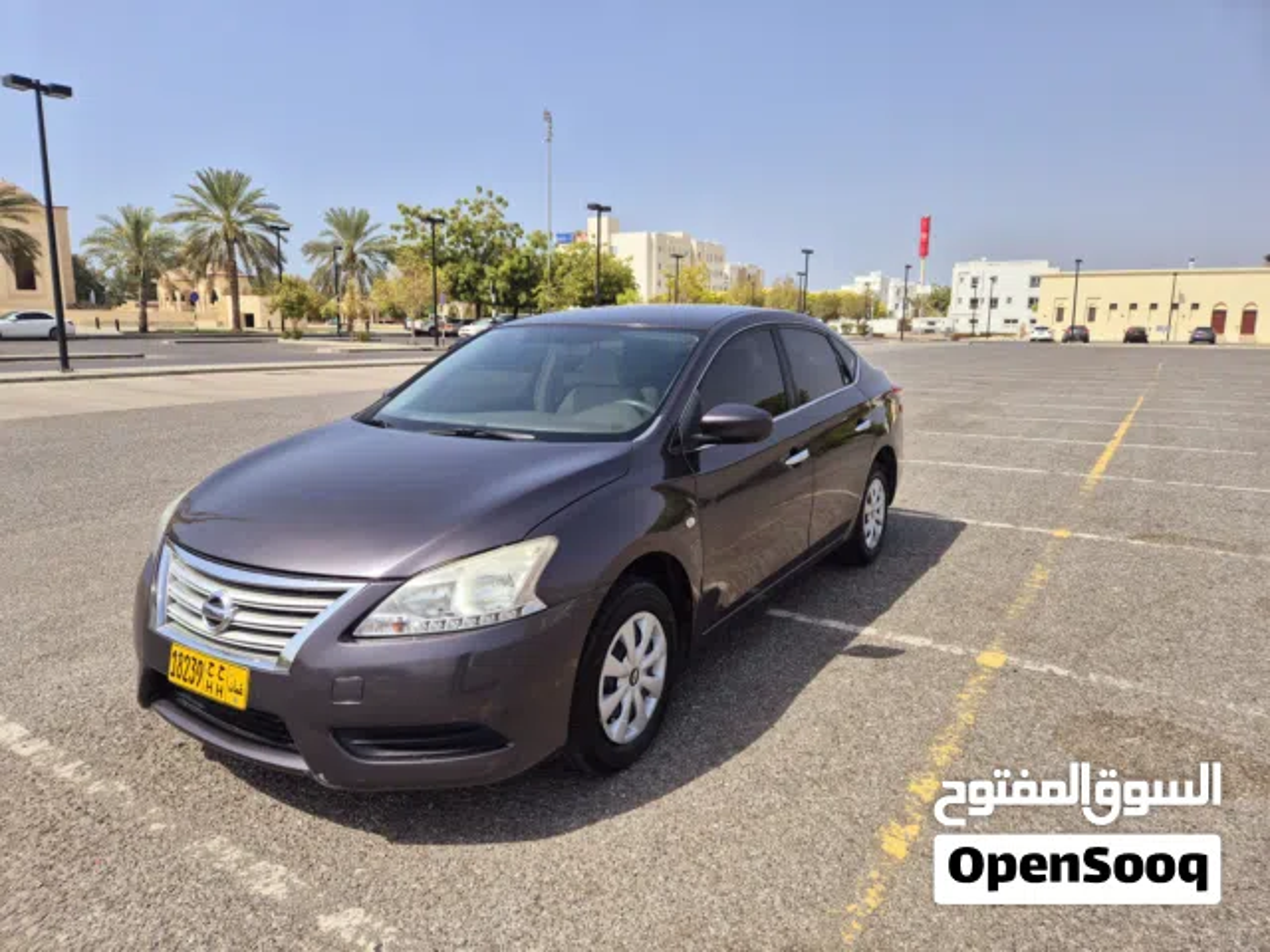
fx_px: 844
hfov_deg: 73.9
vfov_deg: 58.9
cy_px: 476
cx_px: 635
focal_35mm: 23
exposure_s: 1/1952
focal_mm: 5.4
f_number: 1.8
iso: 25
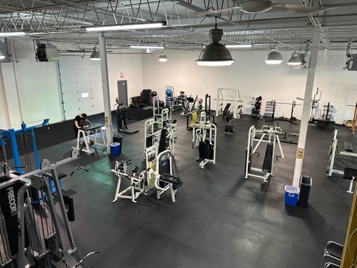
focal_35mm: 25
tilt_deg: -15.5
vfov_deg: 54.9
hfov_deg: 69.4
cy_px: 132
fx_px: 258
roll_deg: -0.5
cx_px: 181
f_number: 1.78
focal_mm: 6.86
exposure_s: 1/60
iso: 200
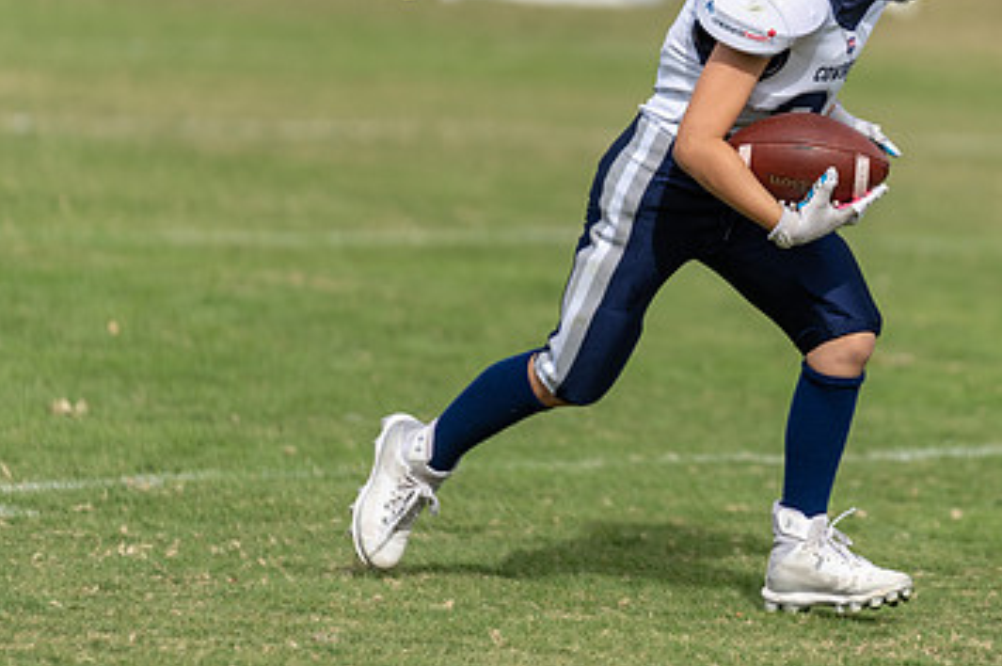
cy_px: 136
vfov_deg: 3.7
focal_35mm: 372
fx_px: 10344
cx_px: 697
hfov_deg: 5.5
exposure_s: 1/2000
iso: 100
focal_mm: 200
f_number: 2.8
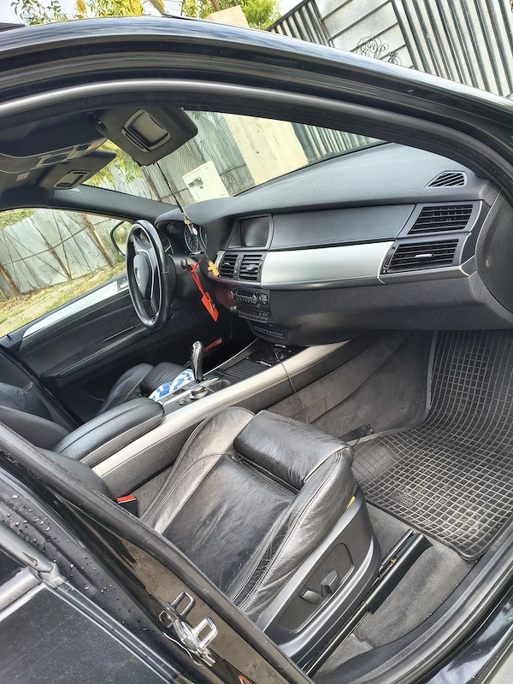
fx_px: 514
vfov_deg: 67.3
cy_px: 342
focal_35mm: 26
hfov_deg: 53.1
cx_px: 256
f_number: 1.8
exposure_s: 1/265
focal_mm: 4.81
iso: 101
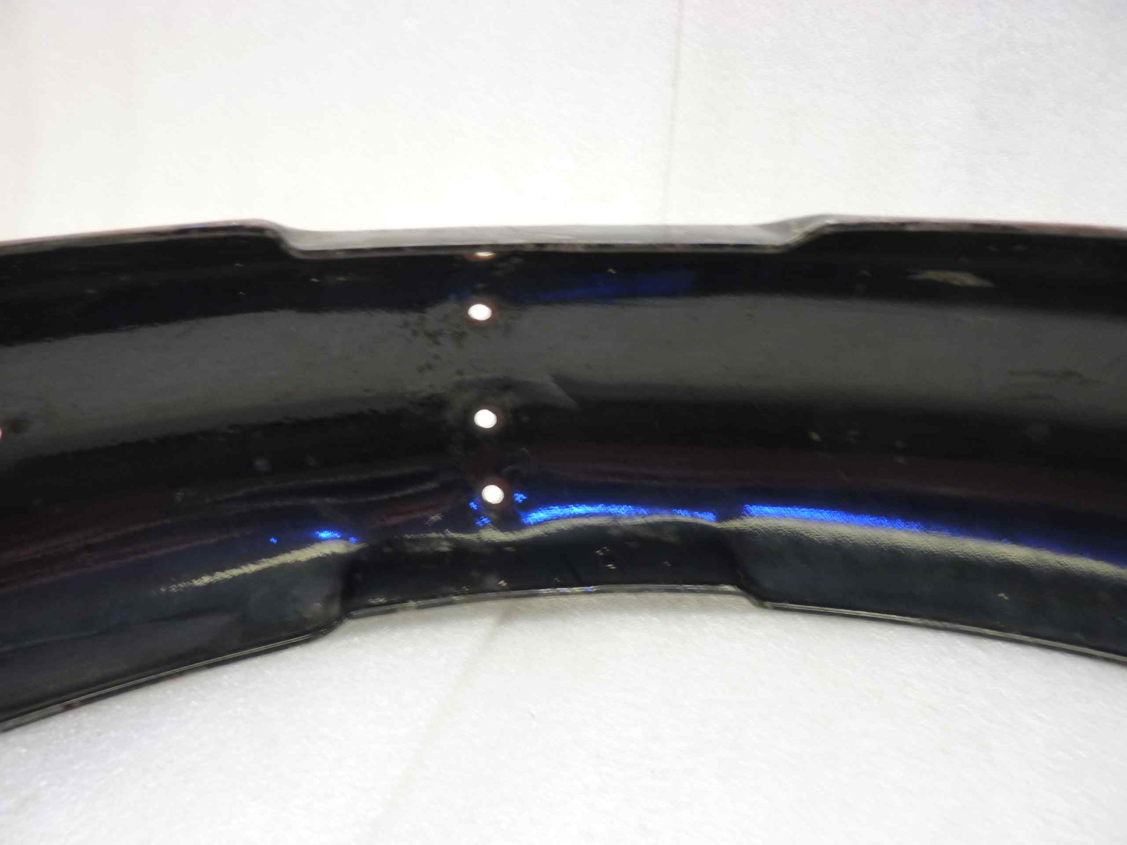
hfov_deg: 69.4
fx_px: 814
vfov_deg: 54.9
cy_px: 422
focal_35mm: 25
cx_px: 564
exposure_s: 1/8
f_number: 3.3
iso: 125
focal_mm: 4.1
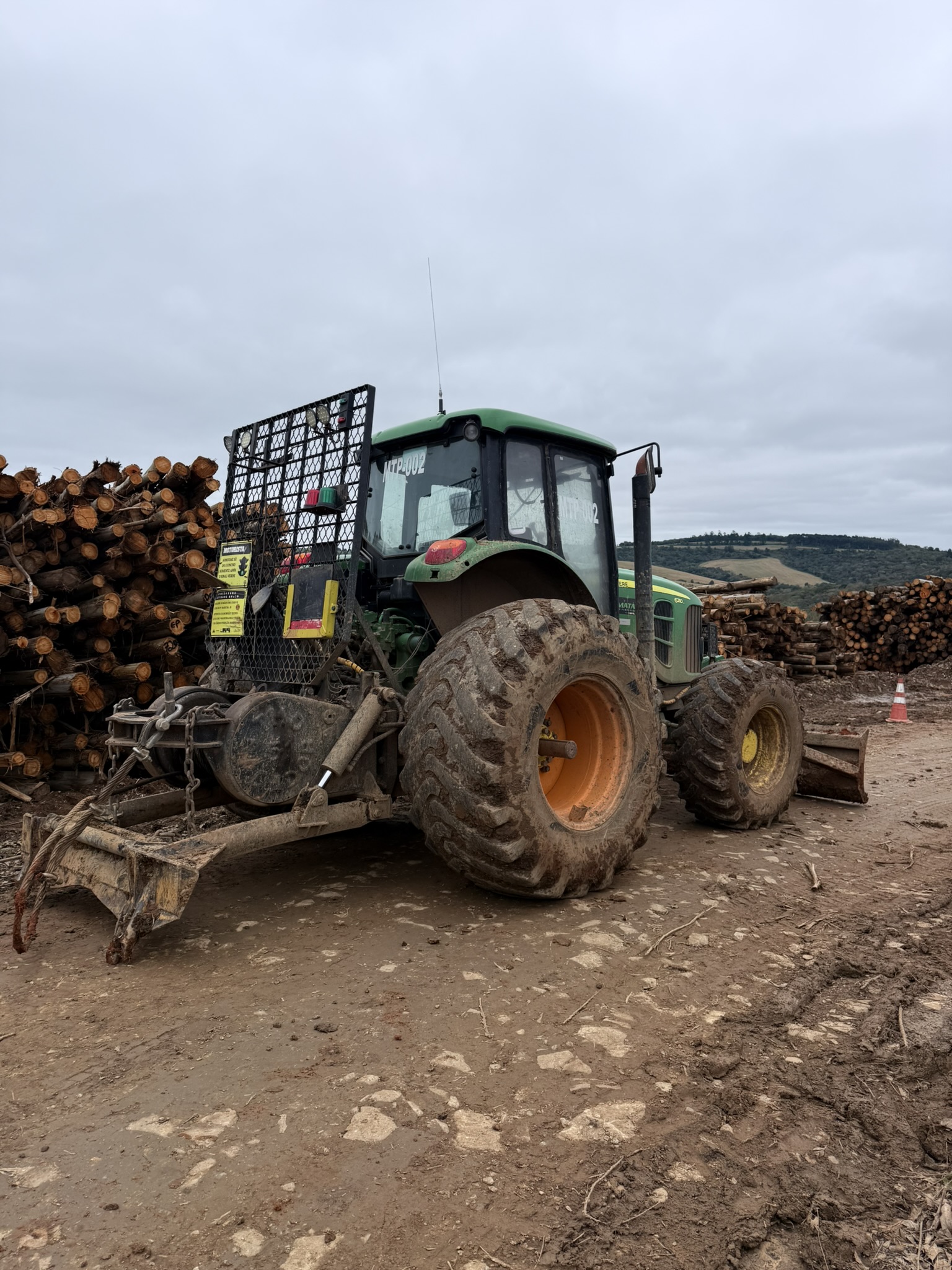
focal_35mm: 24
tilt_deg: -3.7
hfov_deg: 56.8
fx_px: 880
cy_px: 635
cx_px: 476
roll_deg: -0.8
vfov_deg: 71.6
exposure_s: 1/5319
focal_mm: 6.76
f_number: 1.78
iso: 80
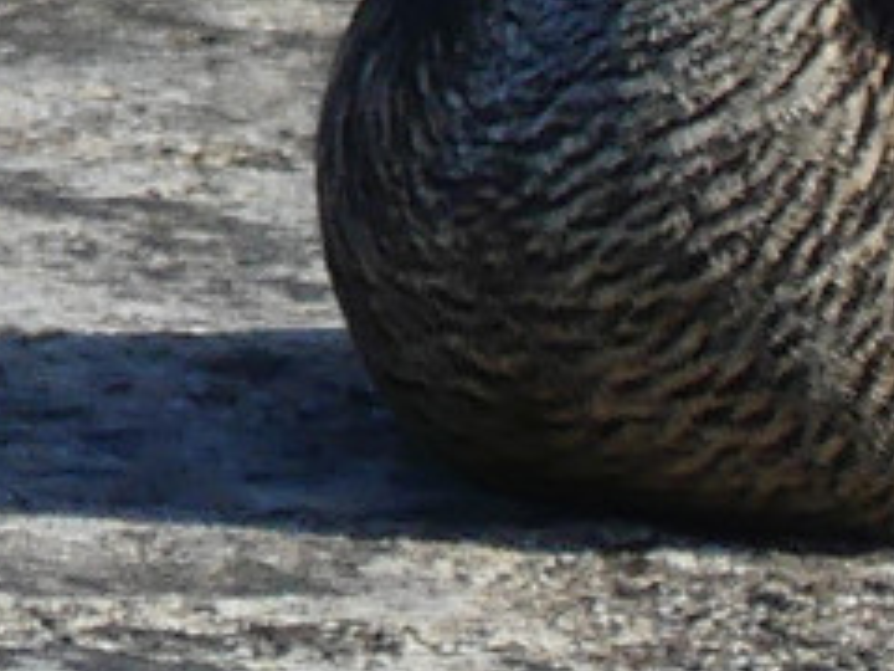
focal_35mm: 5324
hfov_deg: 0.4
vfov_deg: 0.3
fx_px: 137499
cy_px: 56
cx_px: 952
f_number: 4
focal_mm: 108
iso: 100
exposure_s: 1/800
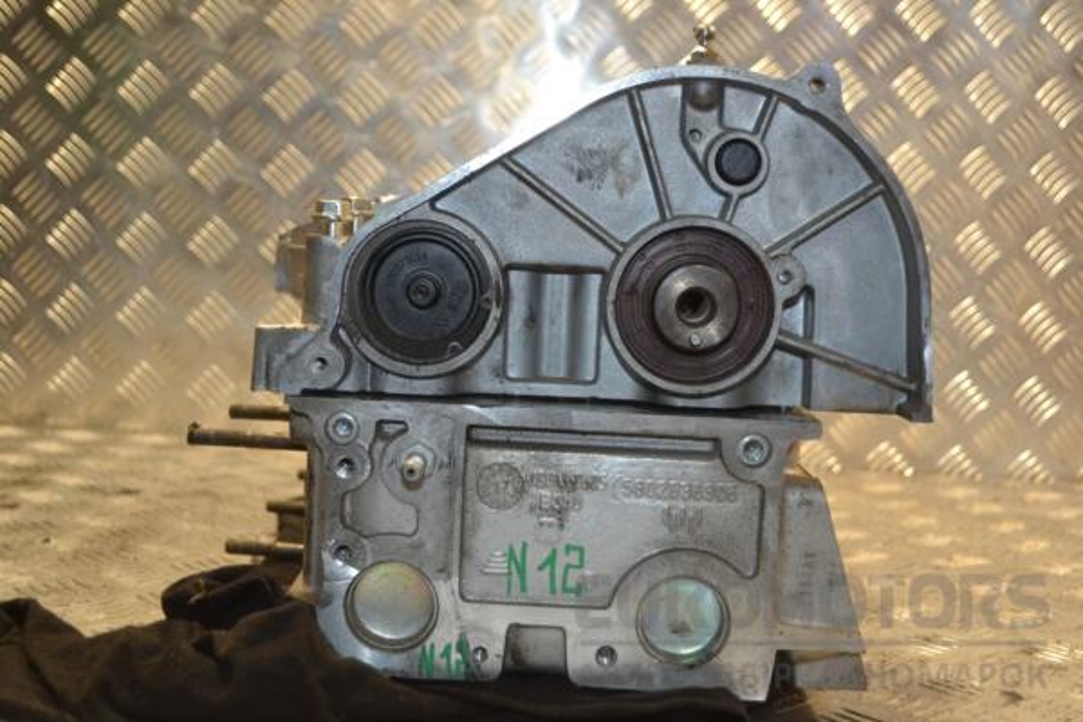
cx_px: 542
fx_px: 1354
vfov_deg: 29.9
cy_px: 361
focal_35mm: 45
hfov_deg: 43.6
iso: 400
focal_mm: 30
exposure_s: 1/60
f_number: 4.5
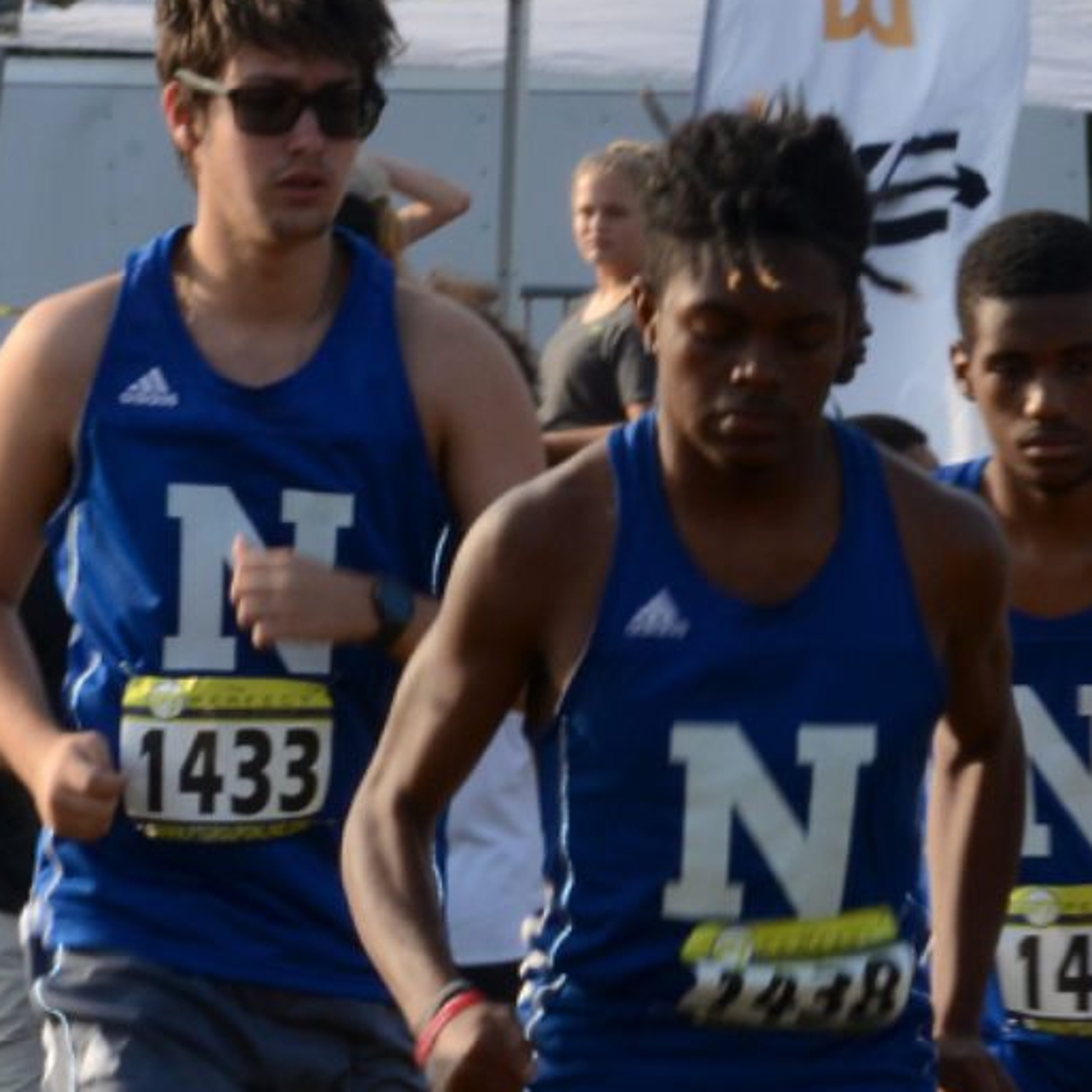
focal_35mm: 714
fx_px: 25483
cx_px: 1557
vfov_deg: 2.5
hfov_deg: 2.5
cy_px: 985
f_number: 20
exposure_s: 1/125
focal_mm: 180
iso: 640
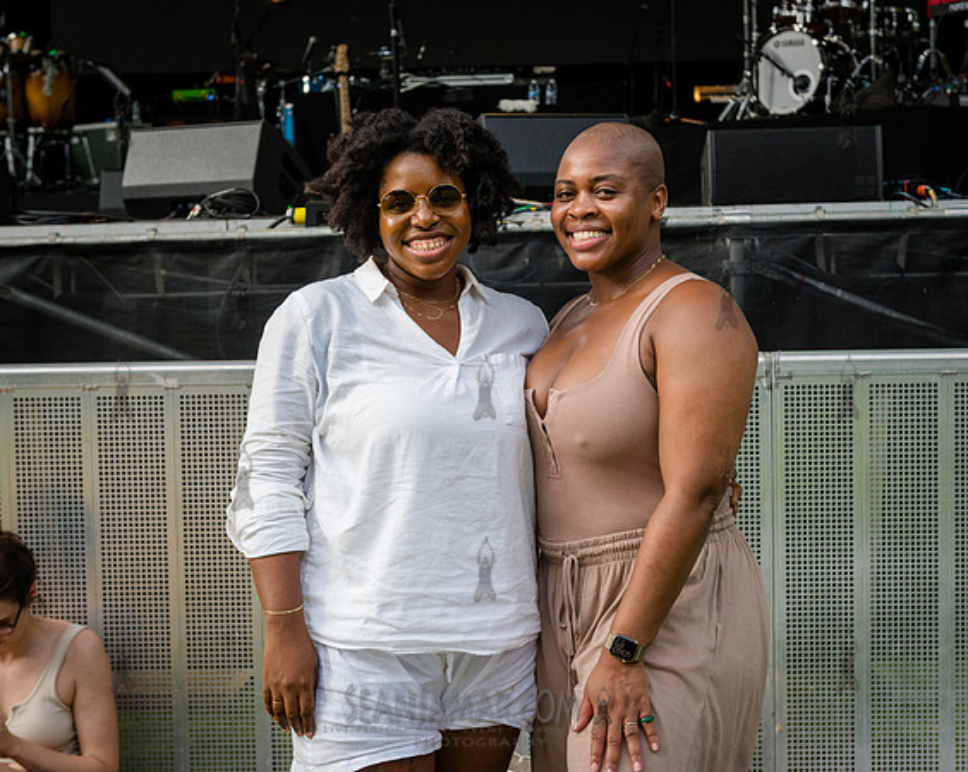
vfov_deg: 25.1
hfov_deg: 31.2
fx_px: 1736
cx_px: 494
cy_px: 371
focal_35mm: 61
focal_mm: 52
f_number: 4.5
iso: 1000
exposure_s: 1/1250
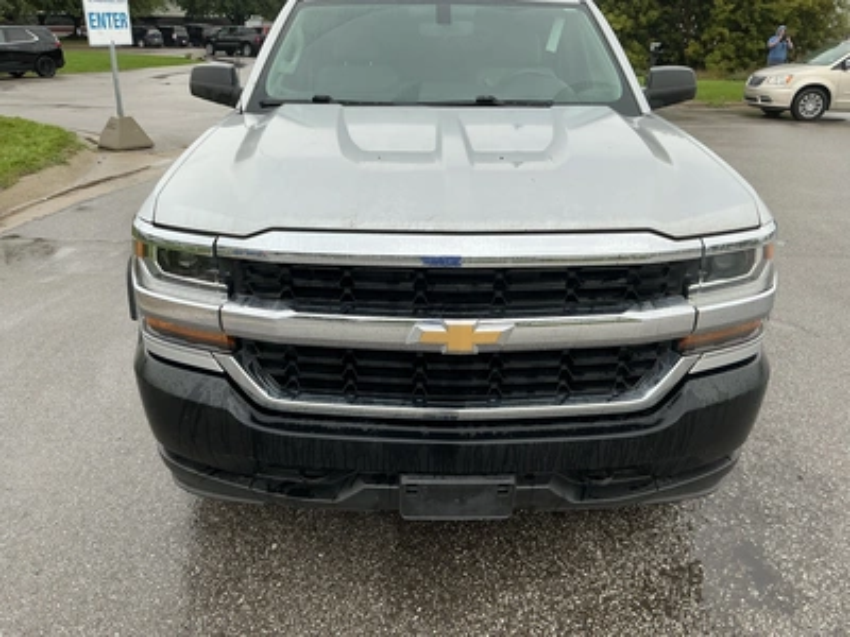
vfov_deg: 49.7
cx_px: 425
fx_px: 688
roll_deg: -1.8
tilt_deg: -20.1
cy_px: 318
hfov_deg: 63.4
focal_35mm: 28
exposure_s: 1/125
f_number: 1.8
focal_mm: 3
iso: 20
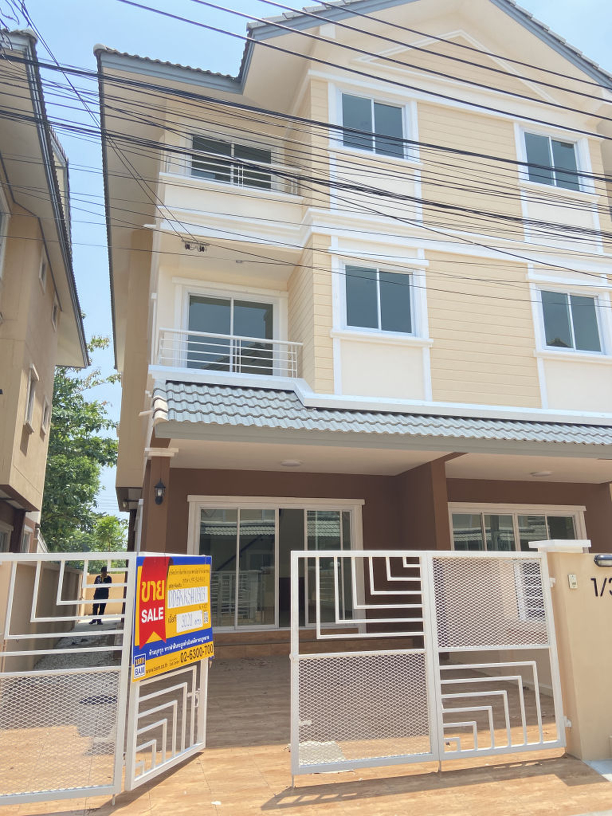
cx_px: 306
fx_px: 613
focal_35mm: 26
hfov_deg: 53.1
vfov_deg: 67.3
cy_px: 408
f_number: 1.8
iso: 32
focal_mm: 4.25
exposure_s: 1/1124
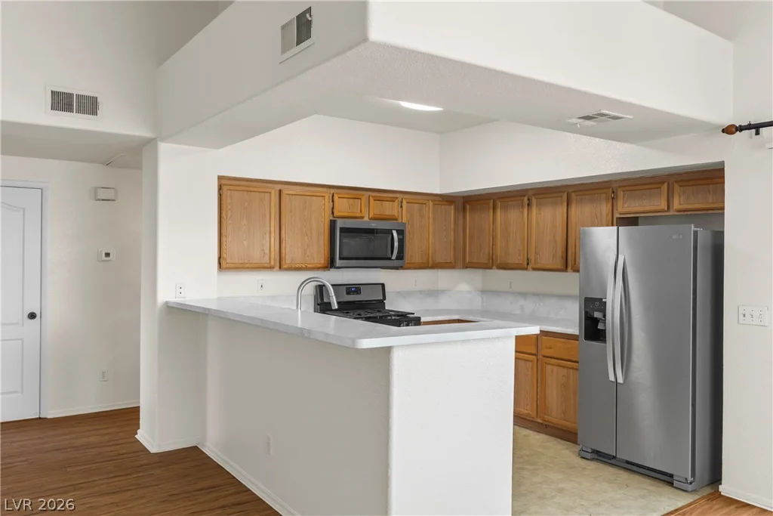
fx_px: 601
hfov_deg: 65.5
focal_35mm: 28
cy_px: 258
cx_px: 386
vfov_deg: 46.4
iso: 400
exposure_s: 1/8
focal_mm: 28
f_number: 8
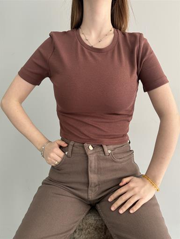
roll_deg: +0.0
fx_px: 166
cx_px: 90
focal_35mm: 24
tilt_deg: -5.0
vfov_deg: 71.6
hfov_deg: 56.8
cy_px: 120
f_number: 1.78
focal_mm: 6.86
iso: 250
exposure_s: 1/60
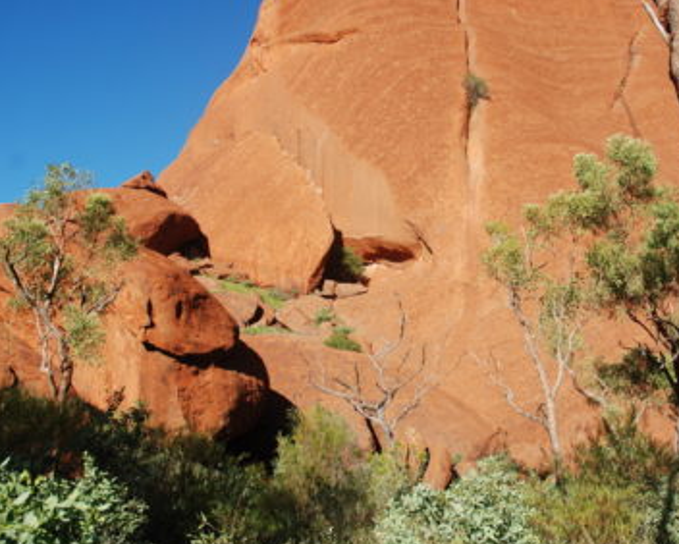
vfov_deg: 41.2
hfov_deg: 49.6
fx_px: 724
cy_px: 261
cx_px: 434
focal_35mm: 36
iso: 100
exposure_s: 1/250
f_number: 8
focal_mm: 18
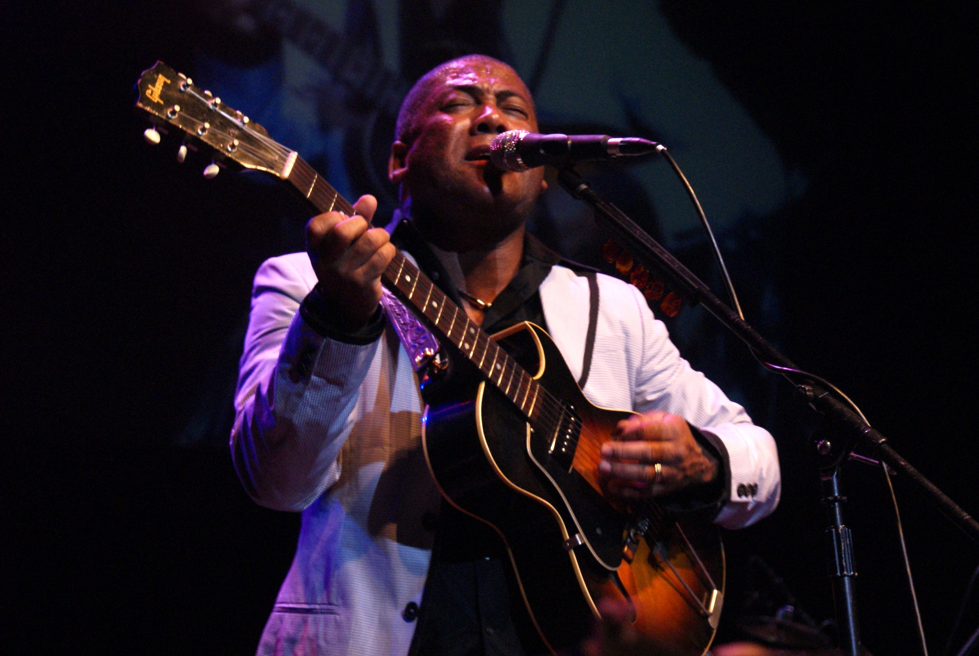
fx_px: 2451
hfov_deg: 22.6
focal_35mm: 90
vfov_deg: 15.2
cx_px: 490
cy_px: 328
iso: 800
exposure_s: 1/60
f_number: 5.6
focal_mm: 60
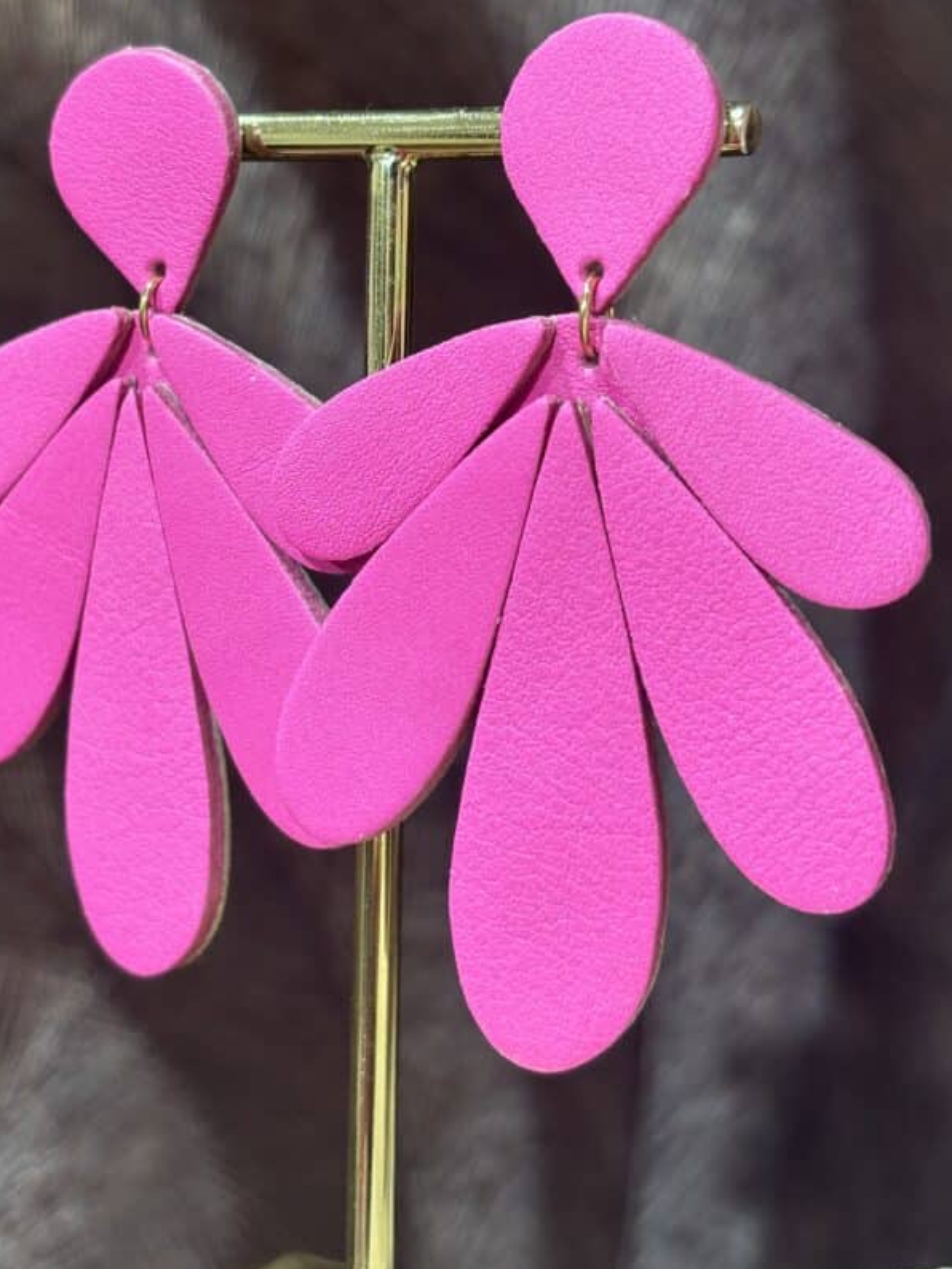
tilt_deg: -7.1
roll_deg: -1.2
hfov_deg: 21.9
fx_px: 2457
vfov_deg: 28.9
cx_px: 353
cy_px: 471
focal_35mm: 67
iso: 80
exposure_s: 1/100
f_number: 1.6
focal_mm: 5.96
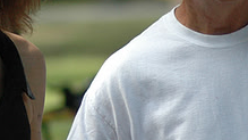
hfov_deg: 2.6
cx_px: 88
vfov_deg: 1.5
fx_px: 5476
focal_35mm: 833
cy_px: 34
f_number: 5
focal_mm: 200
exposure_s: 1/1000
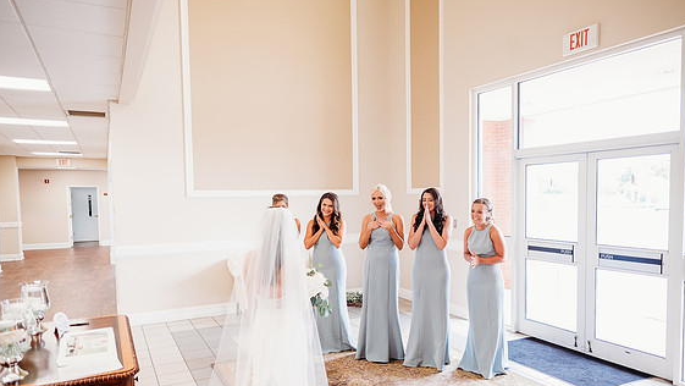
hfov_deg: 71.9
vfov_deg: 44.3
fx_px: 472
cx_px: 350
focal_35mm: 26
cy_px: 223
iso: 640
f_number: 2.5
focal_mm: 24
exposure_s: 1/160
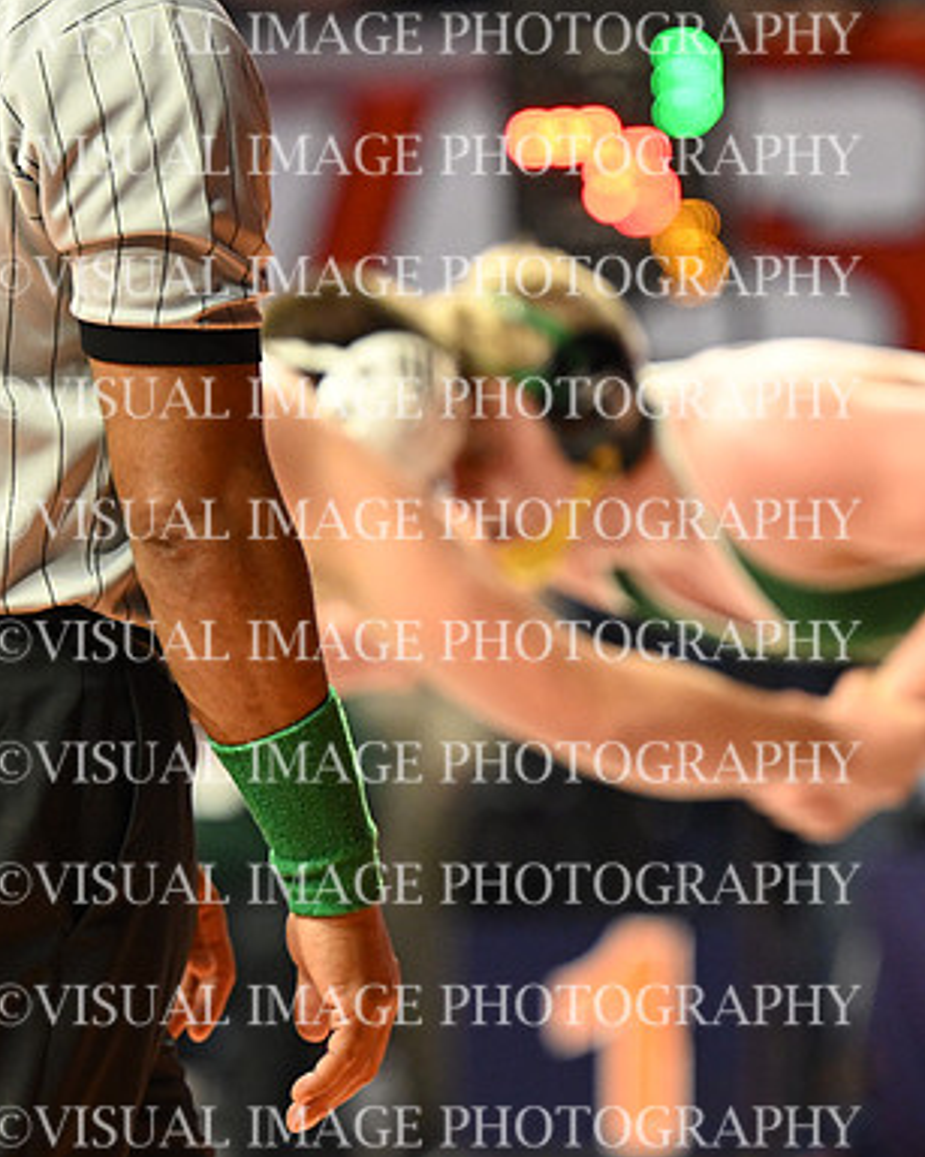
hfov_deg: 4.9
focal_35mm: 319
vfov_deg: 6.1
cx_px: 425
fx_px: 10921
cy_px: 580
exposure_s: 1/1000
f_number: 3.2
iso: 4500
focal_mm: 150
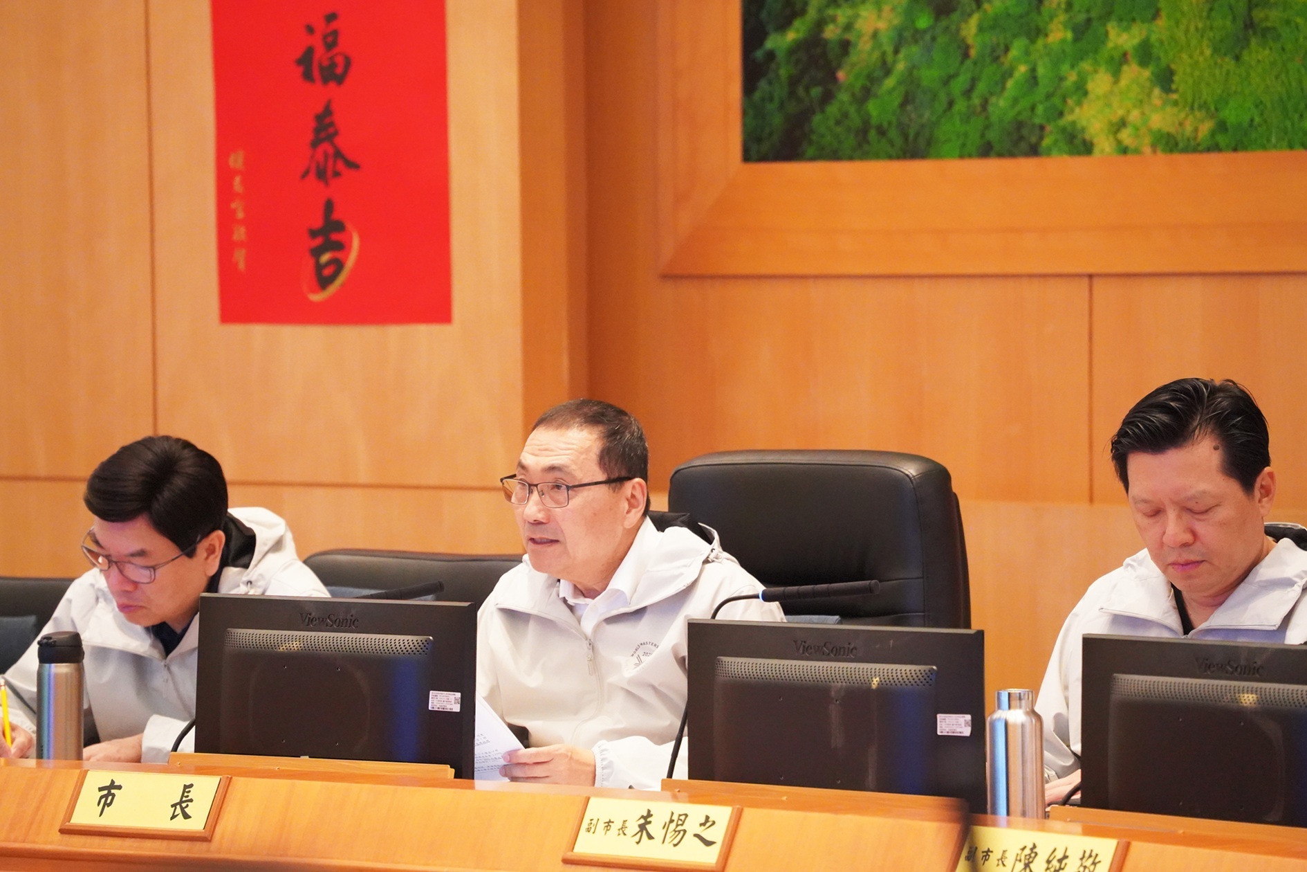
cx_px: 654
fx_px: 7261
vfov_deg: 6.9
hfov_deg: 10.3
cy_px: 436
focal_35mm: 200
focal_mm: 200
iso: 12800
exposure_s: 1/250
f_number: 5.6
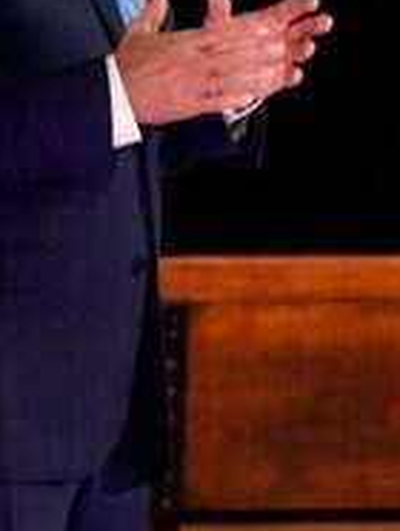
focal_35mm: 868
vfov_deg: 2.3
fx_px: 13343
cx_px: 1114
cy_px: 168
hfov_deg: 1.7
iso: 4000
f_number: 5.6
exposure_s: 1/100
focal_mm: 140
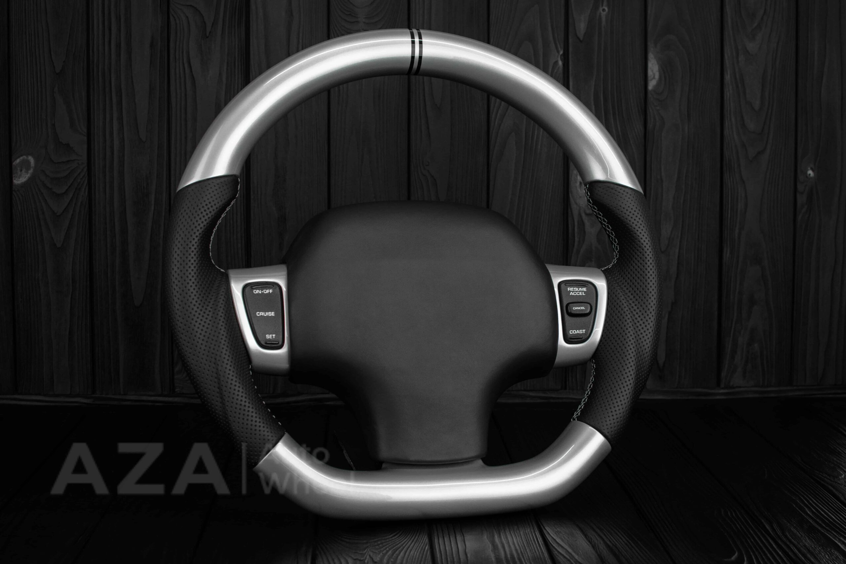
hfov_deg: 37.8
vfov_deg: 25.8
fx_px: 1234
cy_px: 282
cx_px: 423
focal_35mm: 52
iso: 500
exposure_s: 1/125
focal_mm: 35
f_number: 6.3
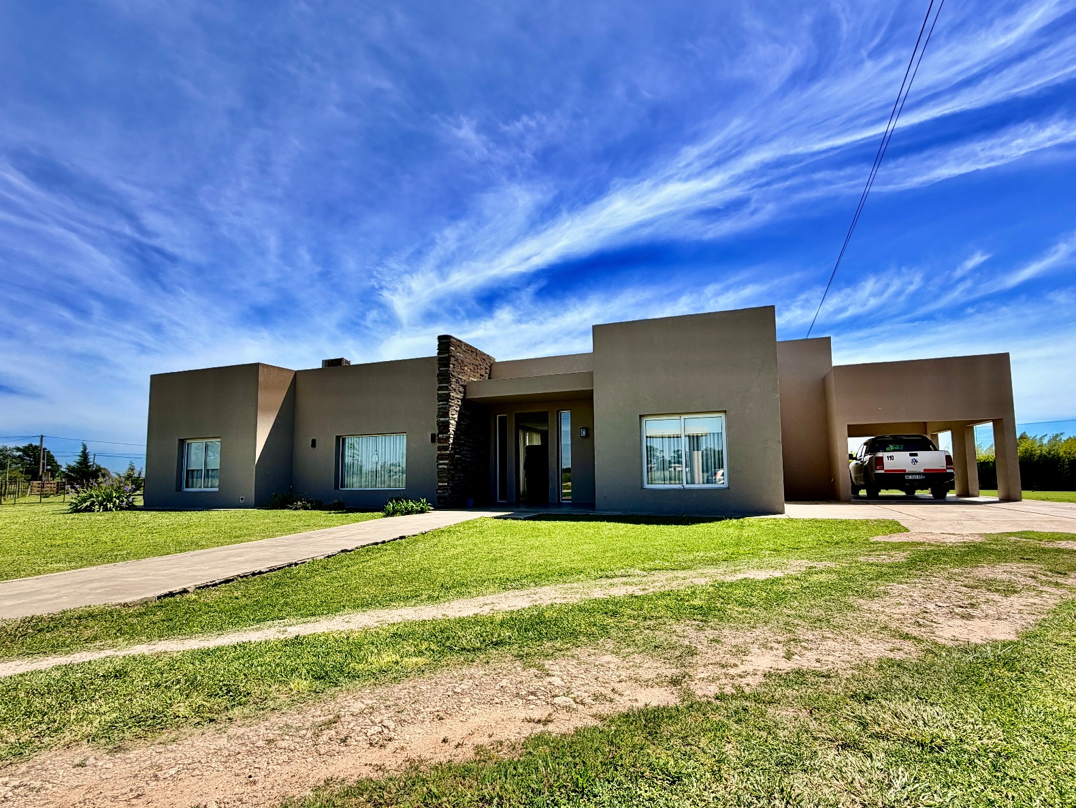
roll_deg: +1.3
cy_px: 431
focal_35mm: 17
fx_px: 528
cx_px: 562
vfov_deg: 74.6
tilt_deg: +5.7
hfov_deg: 91.0
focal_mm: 2.22
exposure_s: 1/779
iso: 20
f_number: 2.2
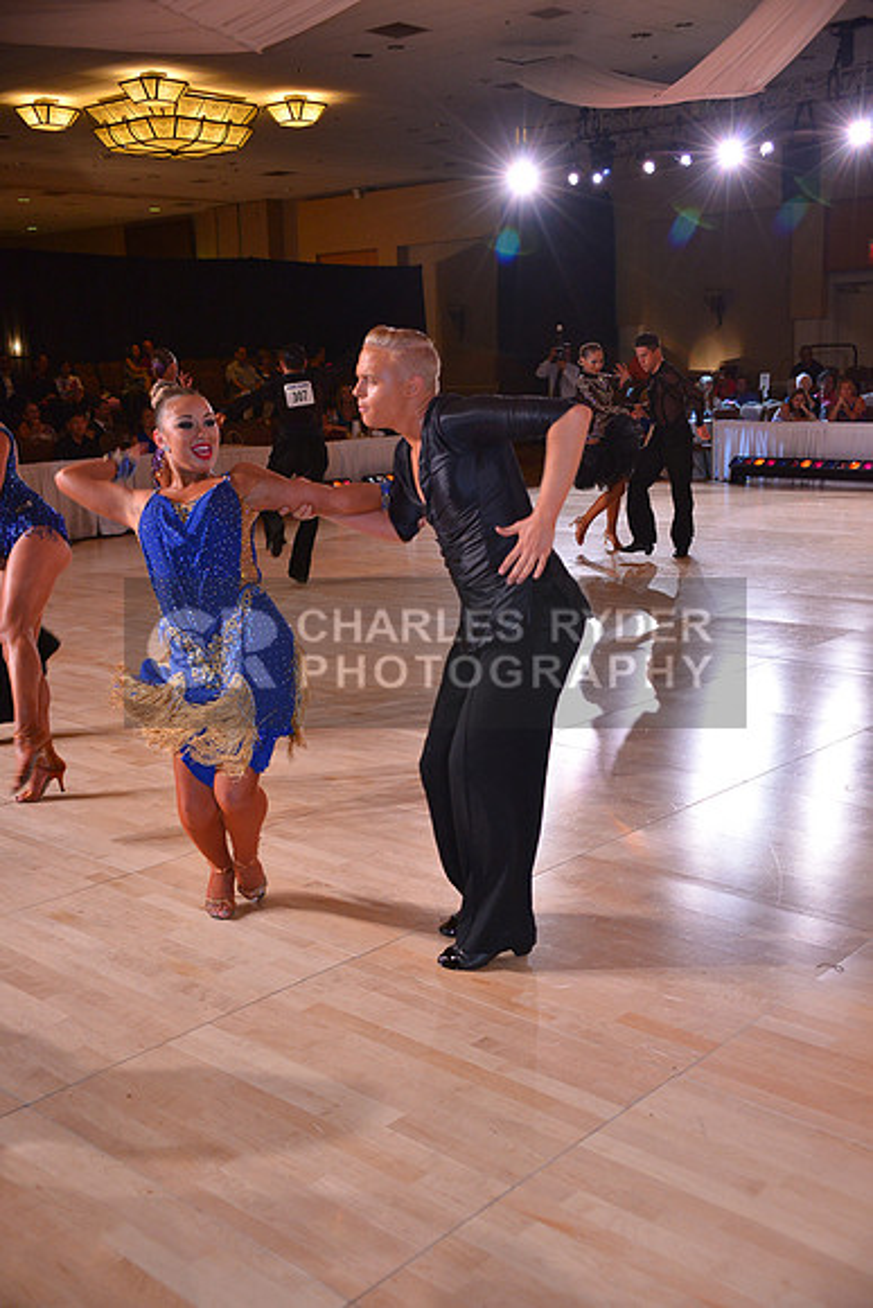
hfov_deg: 33.4
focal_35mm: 40
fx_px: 1454
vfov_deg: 48.4
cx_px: 436
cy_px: 654
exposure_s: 1/200
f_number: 5.6
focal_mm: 40
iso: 2000
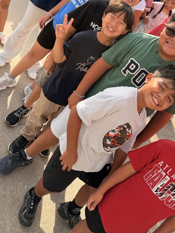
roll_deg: -39.3
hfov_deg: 36.4
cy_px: 44
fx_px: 263
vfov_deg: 45.3
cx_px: 118
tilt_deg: -21.8
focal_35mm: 39
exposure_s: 1/2703
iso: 100
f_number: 1.78
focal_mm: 6.76
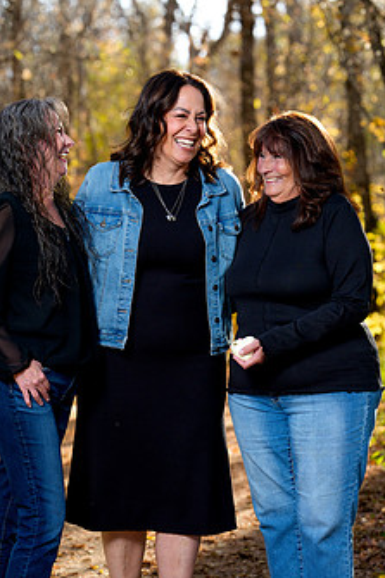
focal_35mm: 113
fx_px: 1814
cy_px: 345
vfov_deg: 18.1
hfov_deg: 12.1
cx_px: 162
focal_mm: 84
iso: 400
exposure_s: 1/160
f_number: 3.5
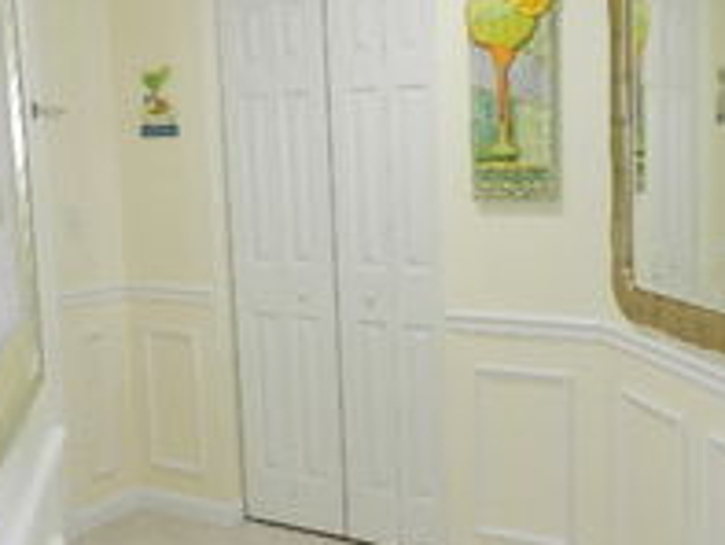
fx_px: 901
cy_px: 239
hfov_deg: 43.5
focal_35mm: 43
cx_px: 445
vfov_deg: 33.6
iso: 400
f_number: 3.4
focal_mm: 4
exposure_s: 1/25
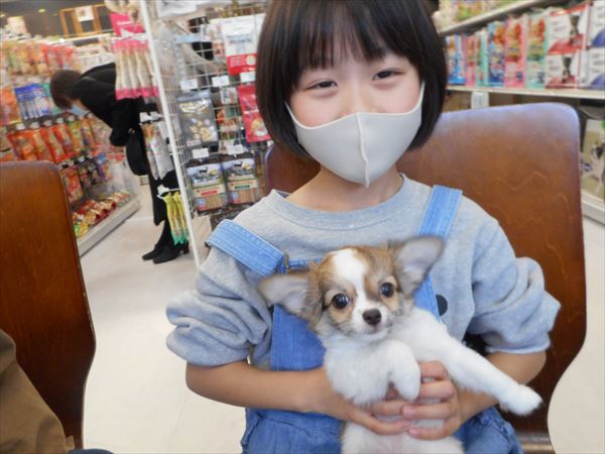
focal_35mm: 25
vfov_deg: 54.9
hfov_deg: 69.4
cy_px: 227
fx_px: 437
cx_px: 302
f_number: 3.7
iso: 220
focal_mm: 4.5
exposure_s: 1/30
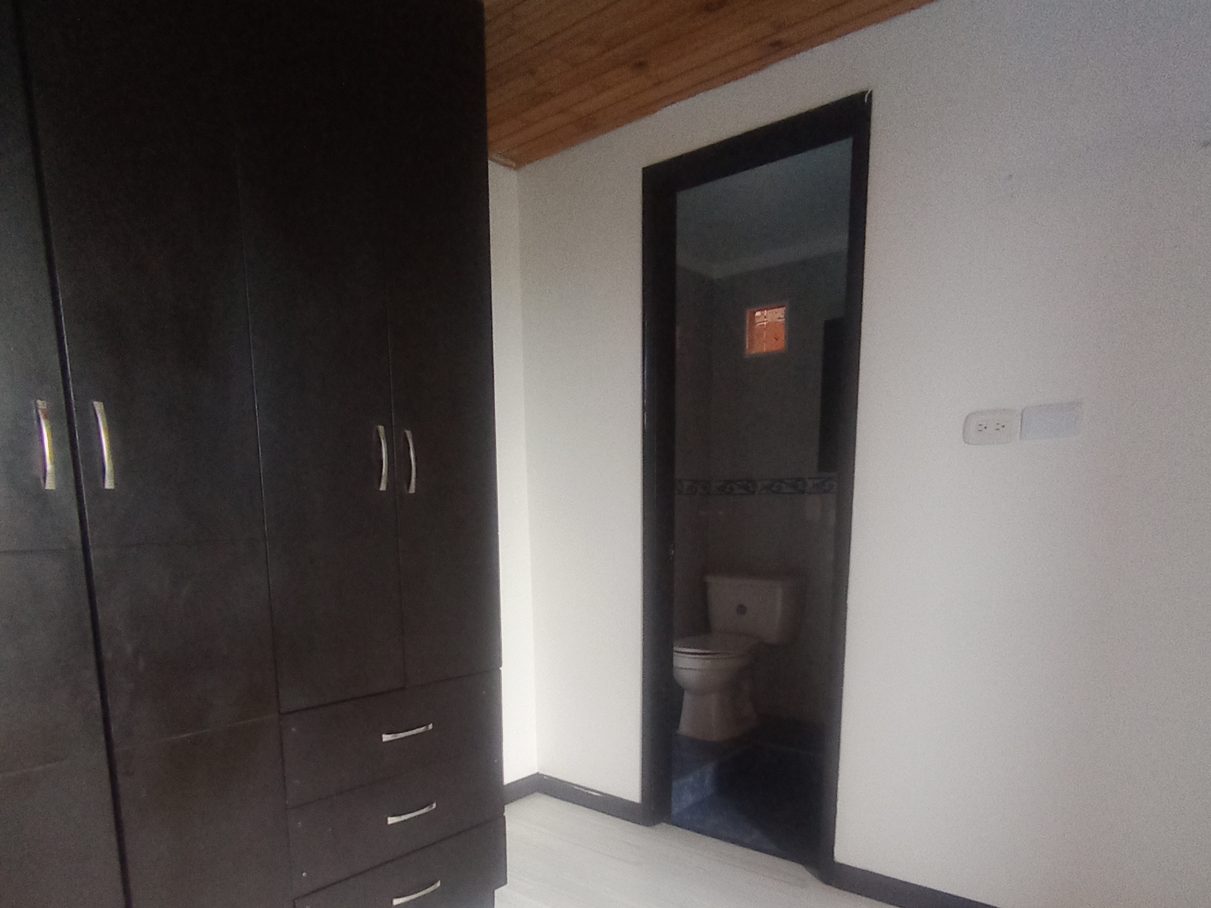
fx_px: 805
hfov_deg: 73.9
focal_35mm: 23
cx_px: 614
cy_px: 655
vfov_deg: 56.6
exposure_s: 1/30
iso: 221
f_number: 2.2
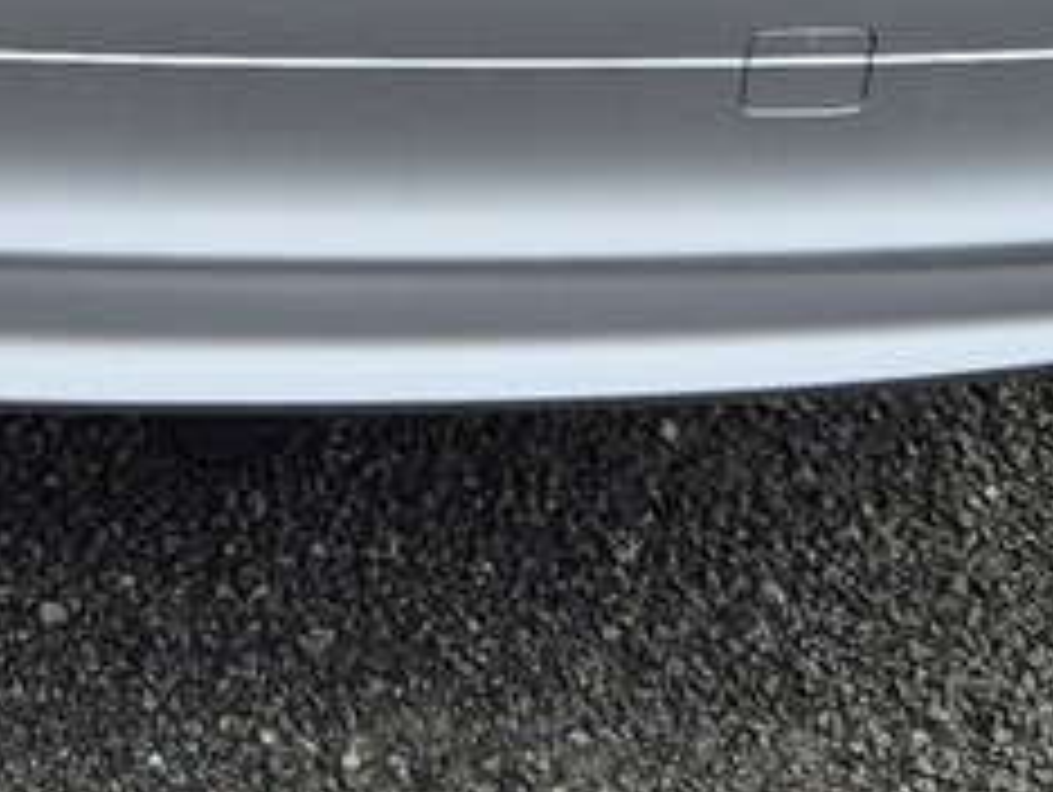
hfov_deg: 12.4
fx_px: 4781
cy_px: -878
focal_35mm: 157
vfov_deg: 8.8
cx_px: -76
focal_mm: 5.4
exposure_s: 1/772
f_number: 1.8
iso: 25
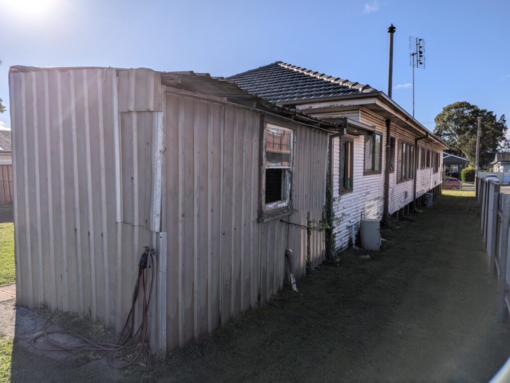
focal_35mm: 24
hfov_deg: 71.6
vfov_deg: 56.8
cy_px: 192
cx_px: 255
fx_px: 354
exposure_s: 1/2381
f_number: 1.7
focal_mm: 4.53
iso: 25
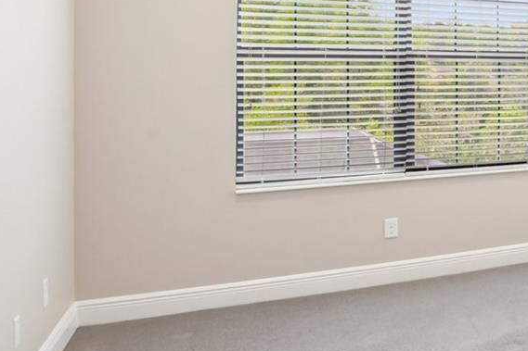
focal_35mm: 45
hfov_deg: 30.9
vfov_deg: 29.5
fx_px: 660
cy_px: 102
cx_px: 730
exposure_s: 1/80
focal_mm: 16
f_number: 8
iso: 400
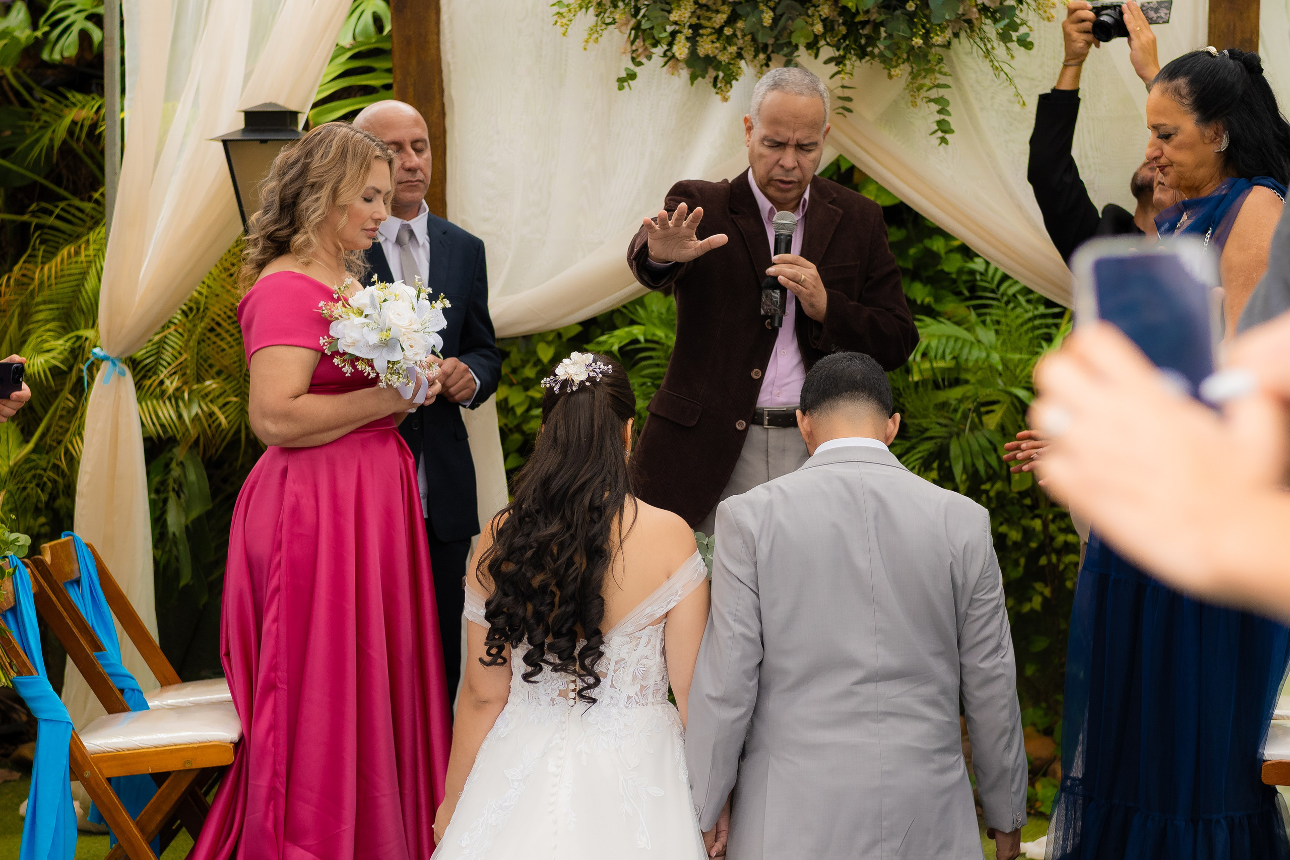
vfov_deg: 16.3
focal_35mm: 84
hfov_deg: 24.2
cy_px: 430
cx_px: 645
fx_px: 3010
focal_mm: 56
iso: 500
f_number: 2.8
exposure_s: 1/250
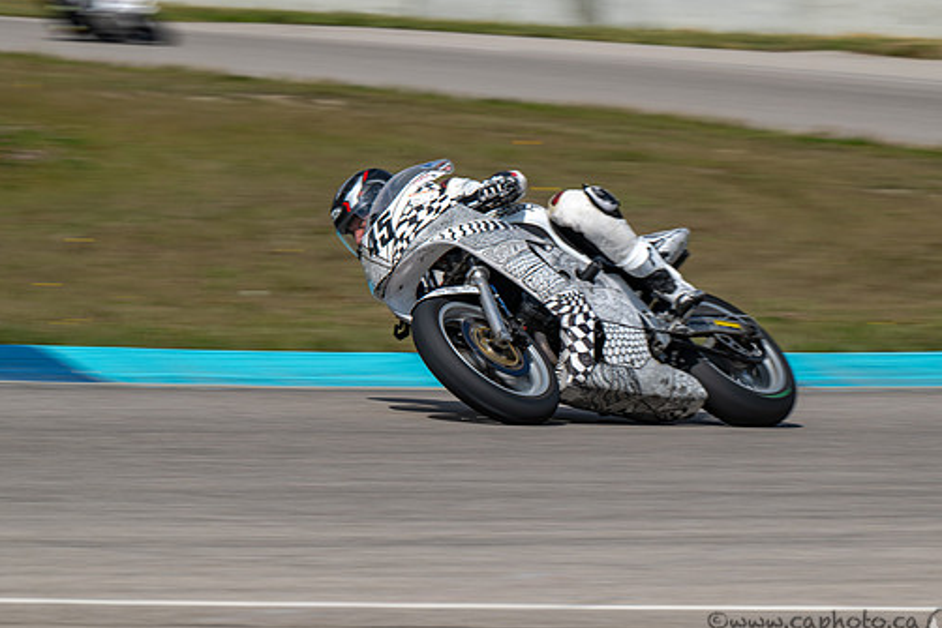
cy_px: 302
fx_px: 9789
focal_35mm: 374
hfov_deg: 5.5
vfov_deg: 3.7
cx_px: 535
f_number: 16
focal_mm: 280
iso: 80
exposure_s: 1/160
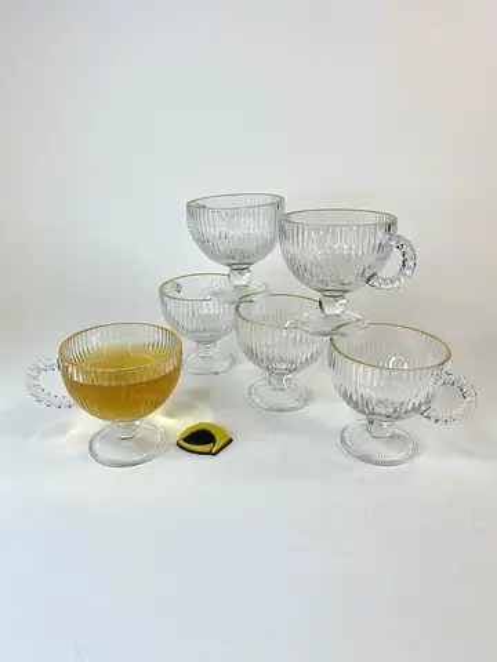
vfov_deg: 67.3
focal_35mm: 26
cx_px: 248
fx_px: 498
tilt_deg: -21.5
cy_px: 331
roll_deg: -1.2
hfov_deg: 53.1
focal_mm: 4.25
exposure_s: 1/788
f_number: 1.8
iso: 32
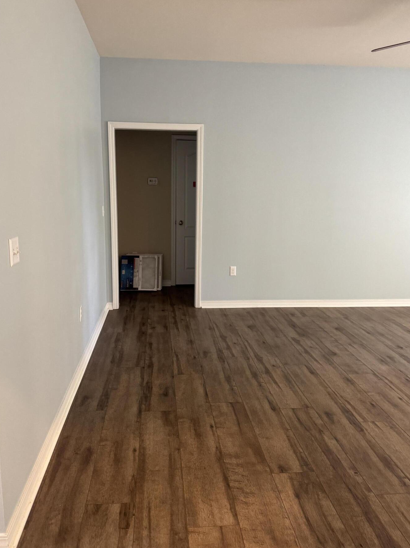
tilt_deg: -8.0
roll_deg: +2.1
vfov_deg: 65.3
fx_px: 426
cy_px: 267
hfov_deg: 51.3
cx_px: 197
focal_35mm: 27
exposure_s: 1/60
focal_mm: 6.76
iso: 400
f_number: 1.78
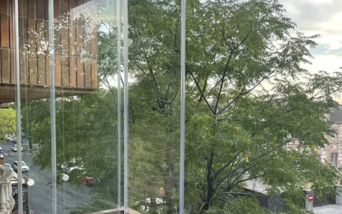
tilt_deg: -3.9
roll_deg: -0.3
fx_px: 363
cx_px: 208
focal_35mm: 39
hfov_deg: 50.0
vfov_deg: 32.5
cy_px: 141
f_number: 1.6
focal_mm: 4.2
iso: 32
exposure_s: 1/158
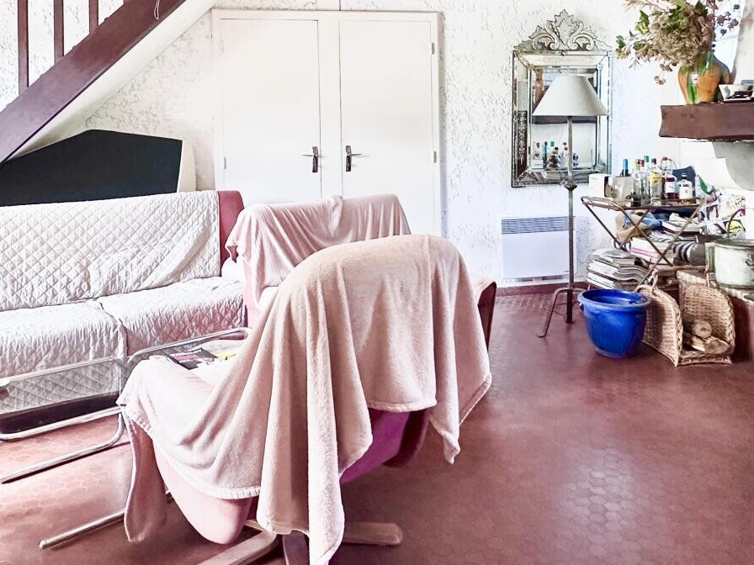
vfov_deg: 45.1
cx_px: 379
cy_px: 137
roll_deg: +0.8
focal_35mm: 30
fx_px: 653
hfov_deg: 60.0
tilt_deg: -0.6
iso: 250
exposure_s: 1/99
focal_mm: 2.22
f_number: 2.2
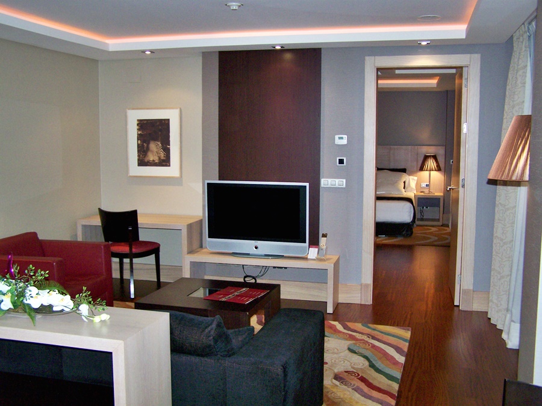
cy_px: 203
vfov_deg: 37.7
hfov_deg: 49.0
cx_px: 271
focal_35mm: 38
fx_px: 595
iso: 160
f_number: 2.8
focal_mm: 6.3
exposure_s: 1/60
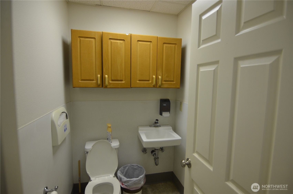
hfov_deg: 90.1
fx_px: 146
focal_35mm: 18
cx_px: 146
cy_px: 97
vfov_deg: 67.1
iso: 500
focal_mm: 12
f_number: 4
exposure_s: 1/60
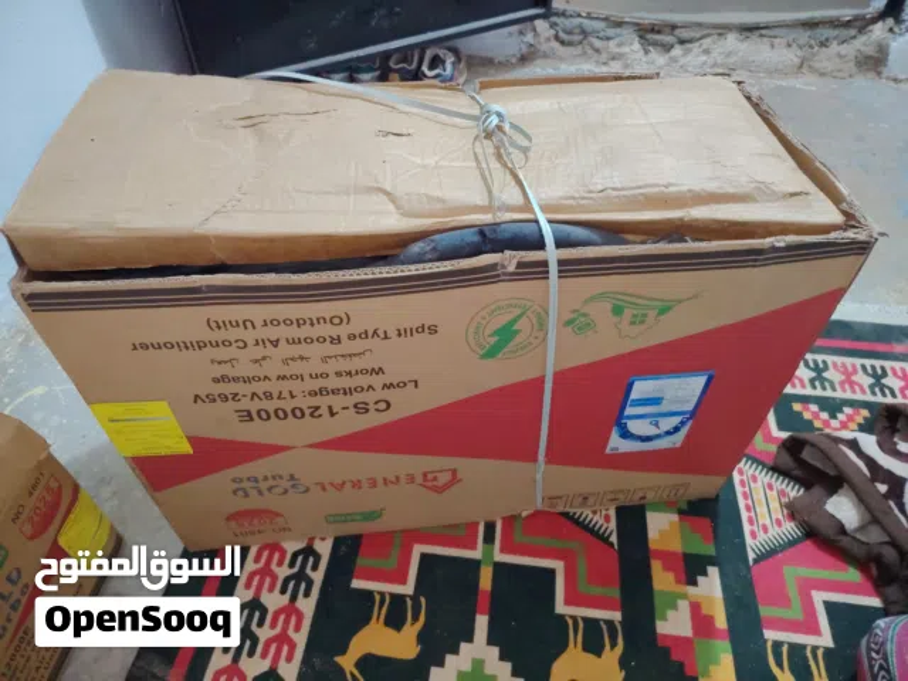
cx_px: 454
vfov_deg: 56.8
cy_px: 340
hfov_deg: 71.6
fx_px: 630
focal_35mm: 24
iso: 6528
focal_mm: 5.25
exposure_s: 1/80
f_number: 1.75
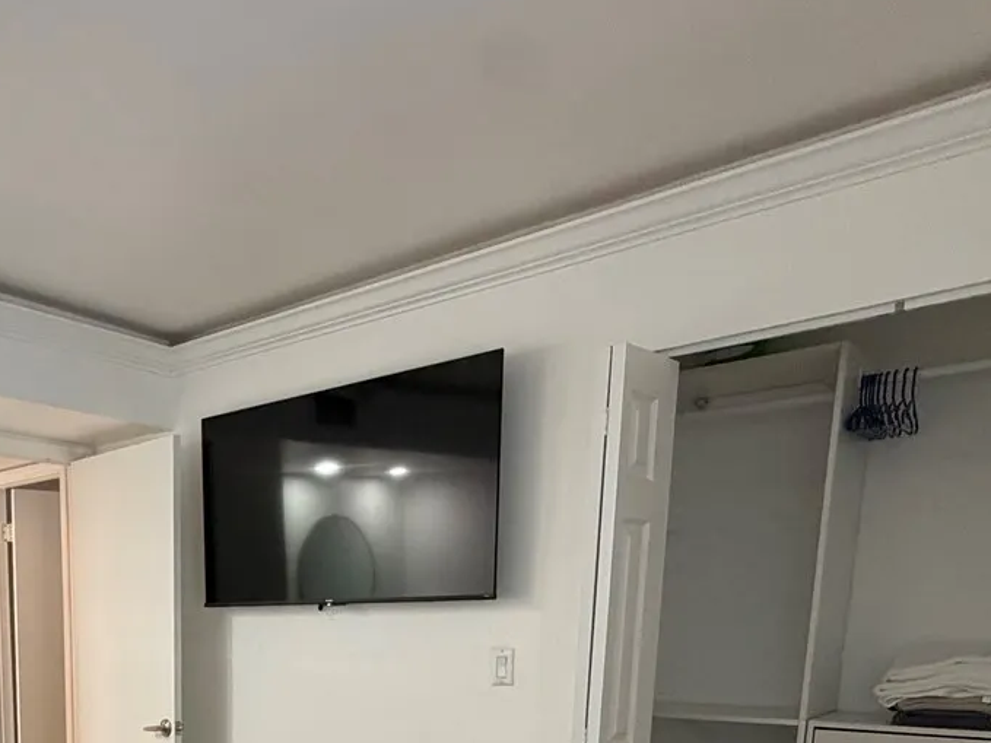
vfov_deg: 37.3
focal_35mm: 33
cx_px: 174
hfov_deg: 51.3
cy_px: 778
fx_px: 945
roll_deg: +0.8
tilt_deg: -9.2
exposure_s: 1/60
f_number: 2.2
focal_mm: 2.22
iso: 320
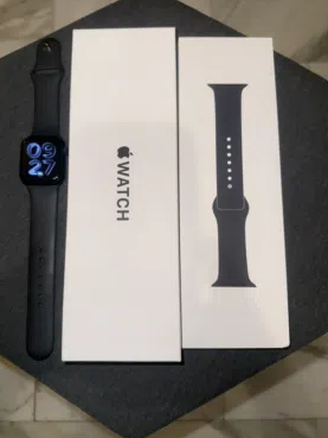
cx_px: 154
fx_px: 328
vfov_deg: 67.2
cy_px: 203
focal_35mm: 26
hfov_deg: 53.1
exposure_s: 1/42
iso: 50
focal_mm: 6.76
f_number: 1.78
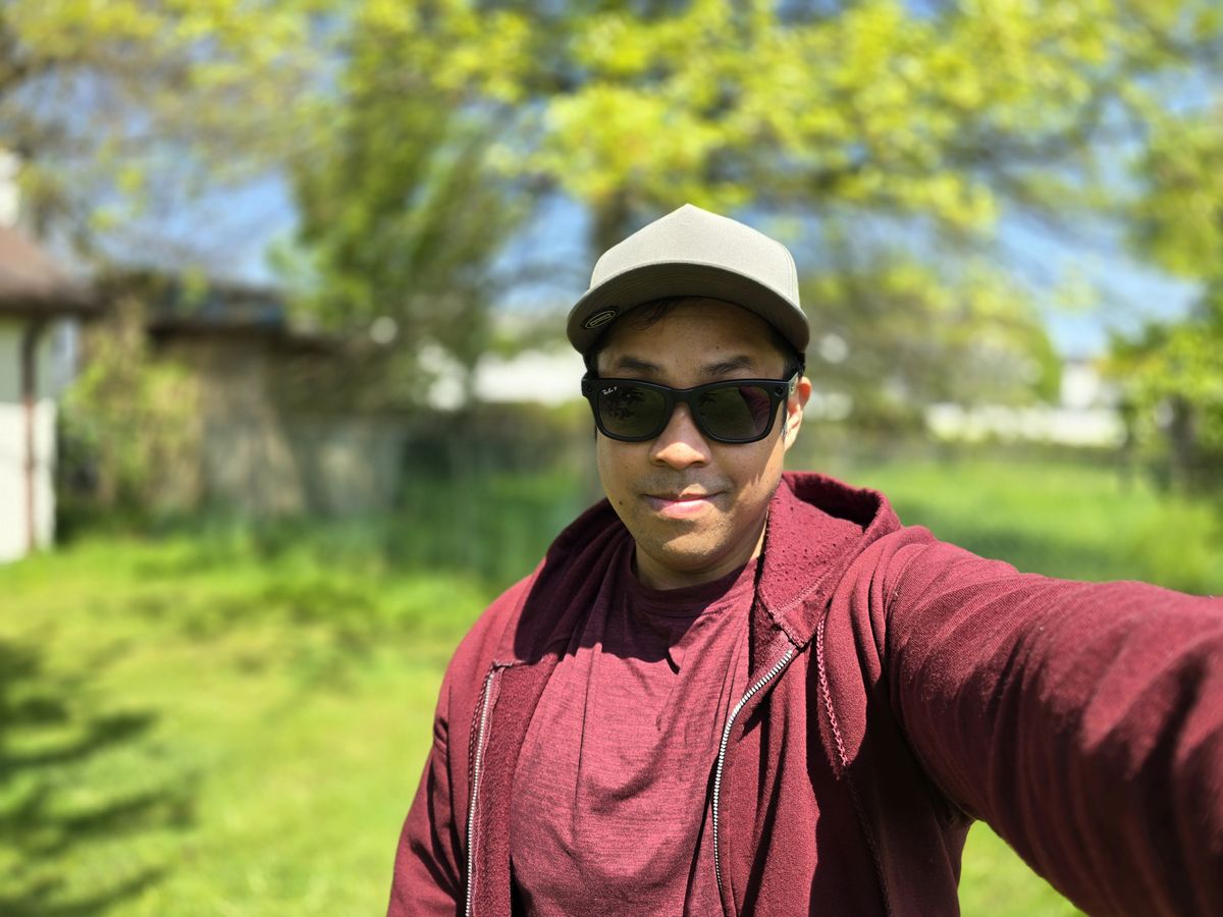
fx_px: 813
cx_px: 612
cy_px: 458
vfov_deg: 58.9
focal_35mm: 23
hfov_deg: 73.9
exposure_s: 1/267
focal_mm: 6.3
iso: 12
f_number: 1.7
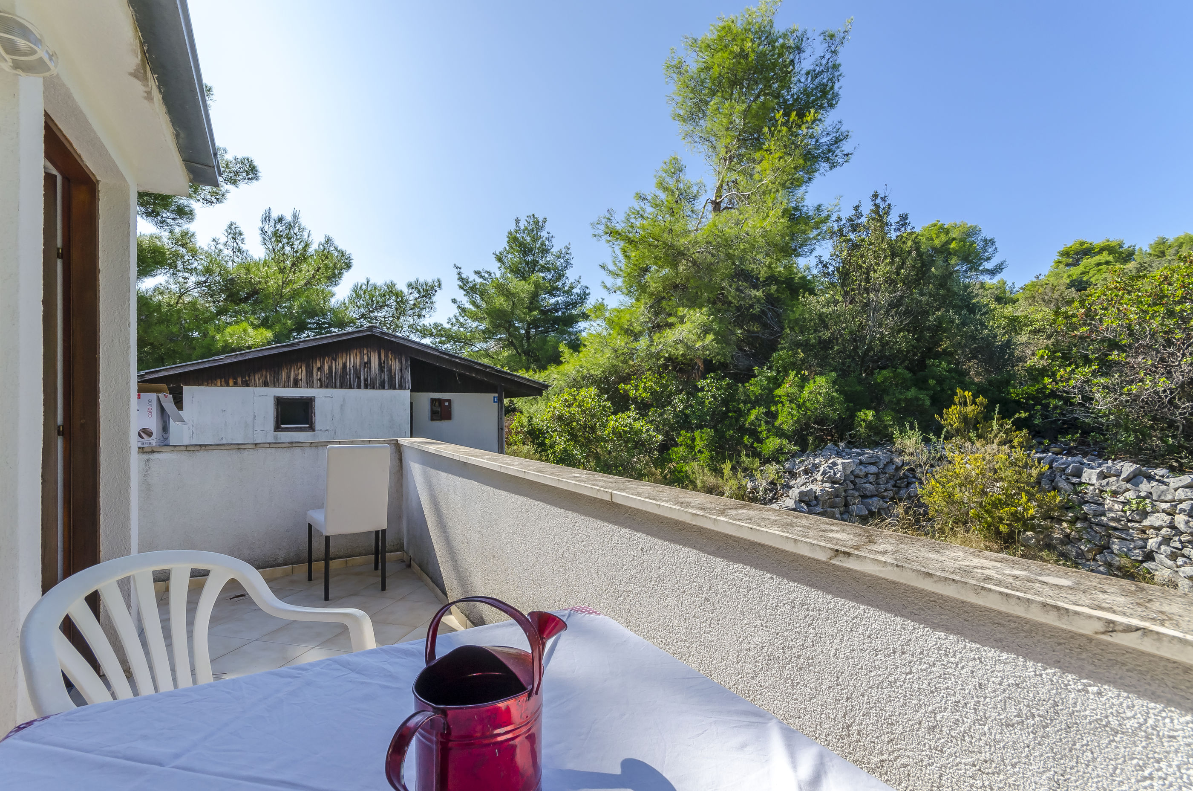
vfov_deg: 77.1
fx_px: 496
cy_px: 396
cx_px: 596
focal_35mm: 15
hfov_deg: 100.5
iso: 250
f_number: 11
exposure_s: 1/250
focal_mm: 10
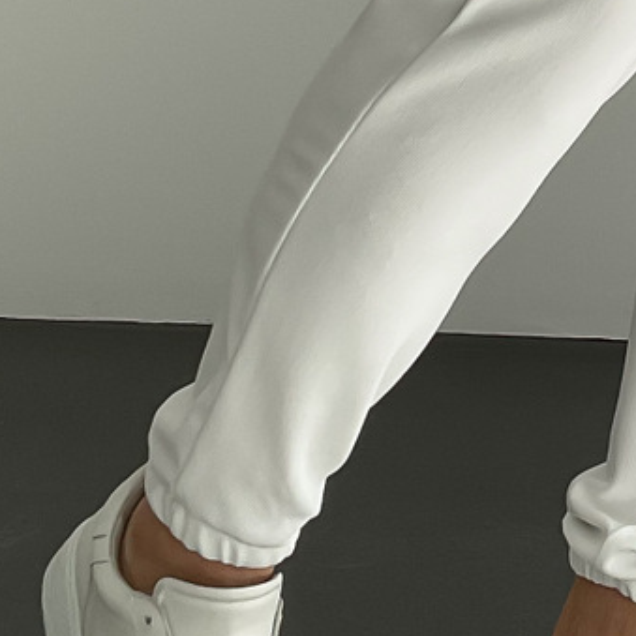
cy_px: -58
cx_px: 664
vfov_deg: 14.1
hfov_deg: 14.2
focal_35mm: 121
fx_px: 2515
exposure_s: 1/560
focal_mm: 3
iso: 16
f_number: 1.8
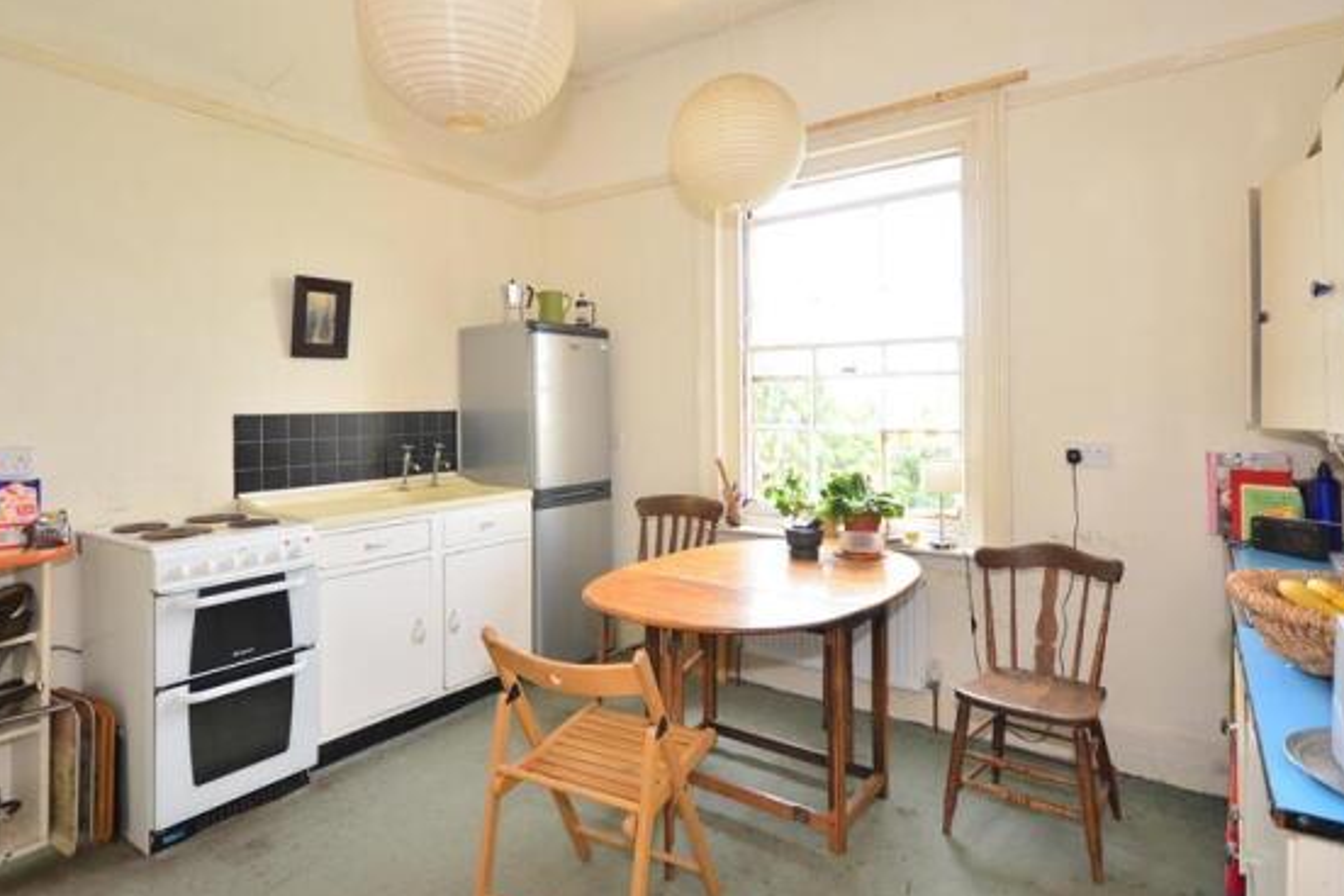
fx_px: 731
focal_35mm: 20
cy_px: 401
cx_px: 621
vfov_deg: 62.8
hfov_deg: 85.0
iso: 200
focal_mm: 11
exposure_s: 1/30
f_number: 5
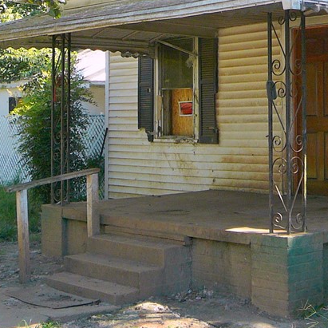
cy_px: 101
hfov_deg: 22.0
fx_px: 825
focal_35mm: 77
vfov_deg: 22.4
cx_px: 295
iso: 80
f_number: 2.8
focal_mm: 5.2
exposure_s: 1/200
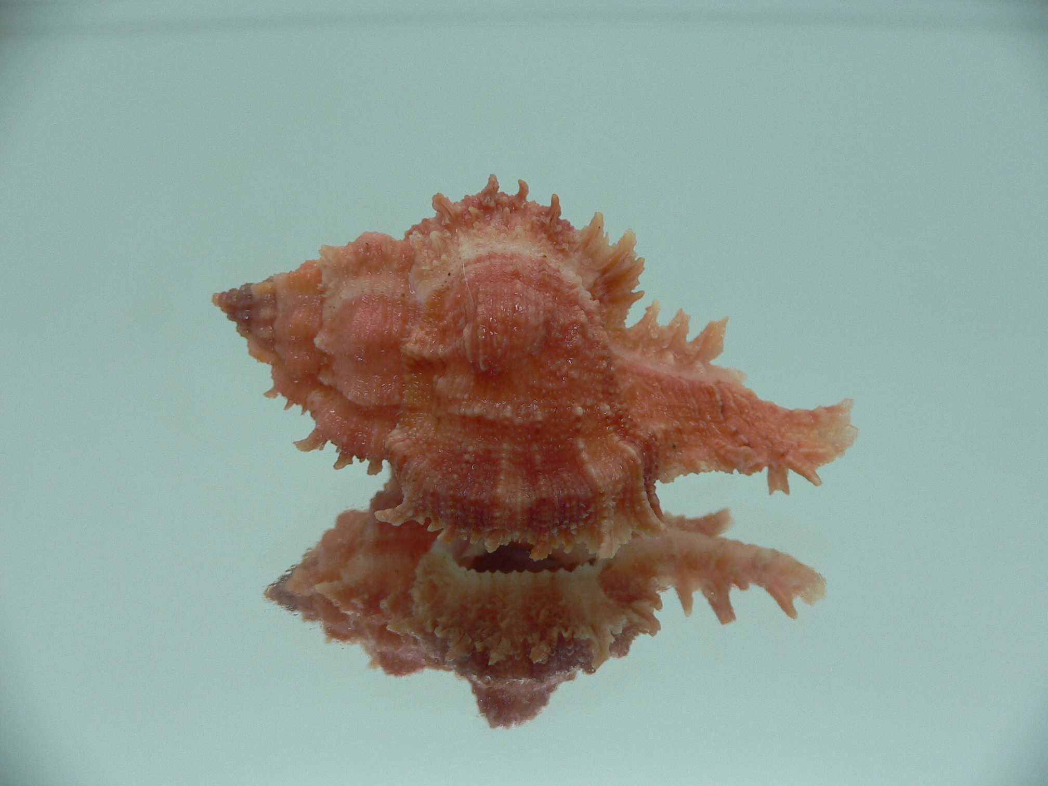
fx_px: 1060
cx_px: 524
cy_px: 393
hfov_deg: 52.6
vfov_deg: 40.7
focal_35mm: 35
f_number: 2.8
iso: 80
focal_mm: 4.6
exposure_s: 1/60
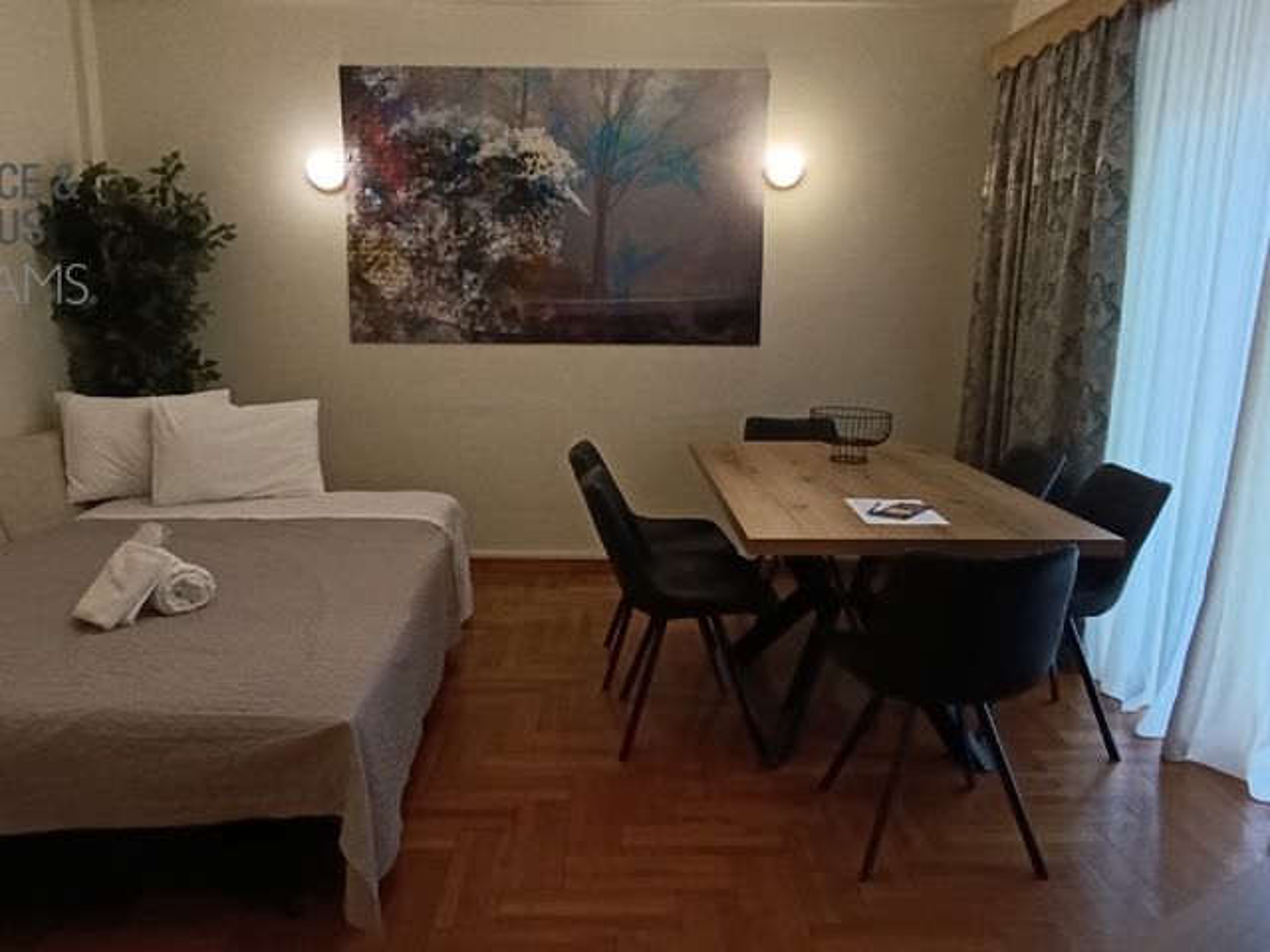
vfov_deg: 78.1
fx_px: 587
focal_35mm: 16
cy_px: 476
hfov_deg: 94.5
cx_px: 635
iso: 200
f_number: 2.2
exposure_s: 1/50
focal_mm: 1.65
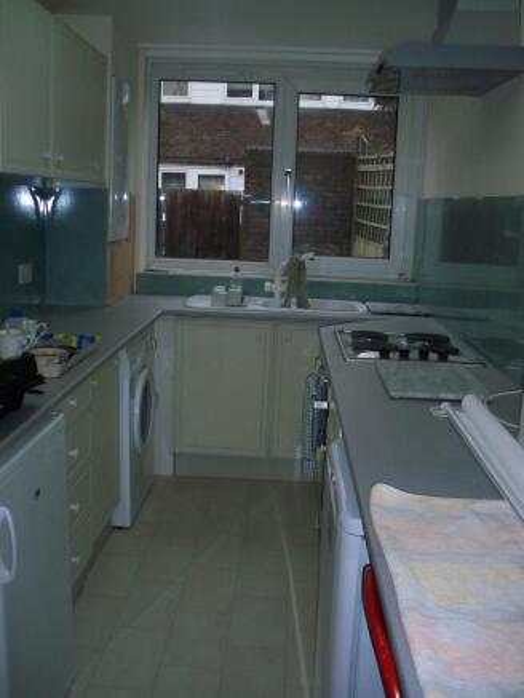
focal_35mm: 38
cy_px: 349
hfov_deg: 37.7
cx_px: 262
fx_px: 767
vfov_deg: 49.0
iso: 200
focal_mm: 6.3
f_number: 3.5
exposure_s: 1/60
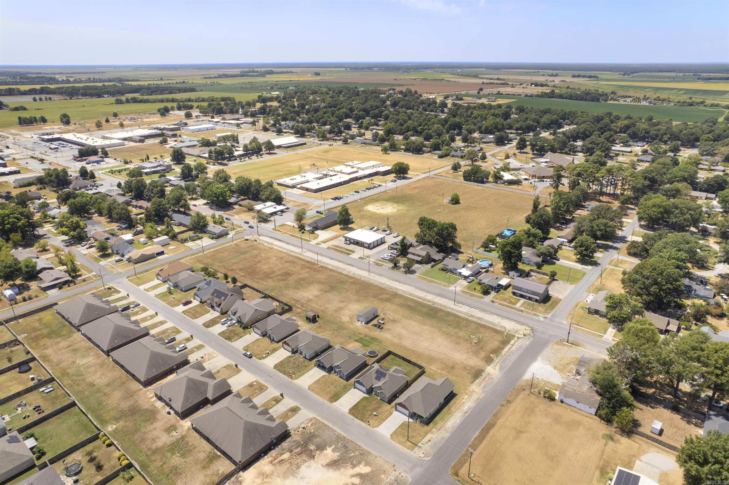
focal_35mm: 22
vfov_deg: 57.2
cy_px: 242
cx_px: 364
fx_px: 445
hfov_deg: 78.6
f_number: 2.8
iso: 100
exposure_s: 1/160
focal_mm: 8.38
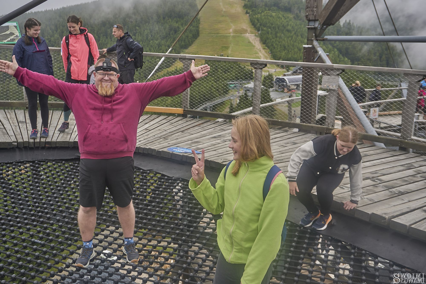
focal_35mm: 38
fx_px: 444
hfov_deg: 51.3
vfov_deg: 35.5
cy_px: 142
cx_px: 213
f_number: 5.6
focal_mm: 25
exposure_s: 1/400
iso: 100
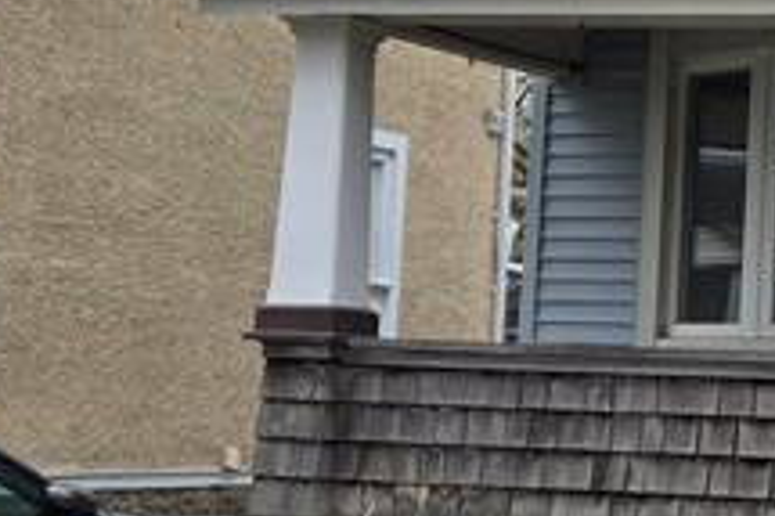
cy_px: 173
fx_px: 2452
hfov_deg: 16.4
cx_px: 1161
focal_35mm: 114
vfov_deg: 12.0
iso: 25
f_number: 1.8
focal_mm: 5.4
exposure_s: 1/616
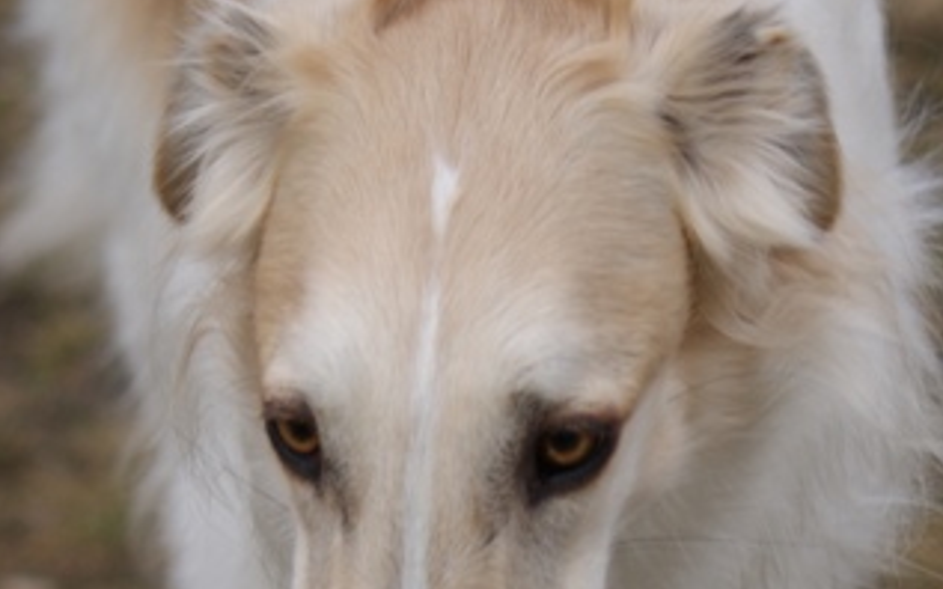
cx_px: 470
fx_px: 4163
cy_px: 595
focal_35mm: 162
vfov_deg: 8.1
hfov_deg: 12.9
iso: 100
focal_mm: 70
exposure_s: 1/320
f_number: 4
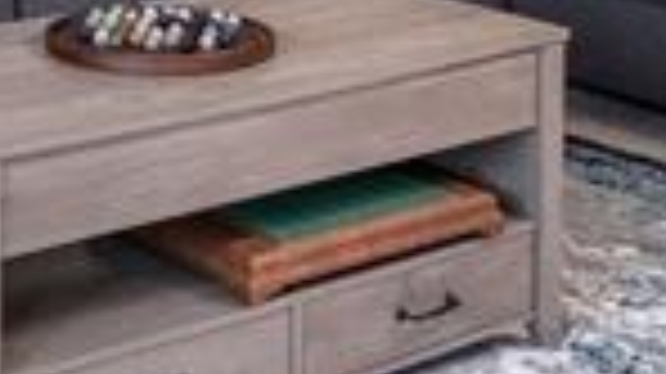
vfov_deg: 10.1
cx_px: 194
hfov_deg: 19.5
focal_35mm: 109
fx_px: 1924
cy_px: -428
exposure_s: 1/60
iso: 640
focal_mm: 10
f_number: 6.4
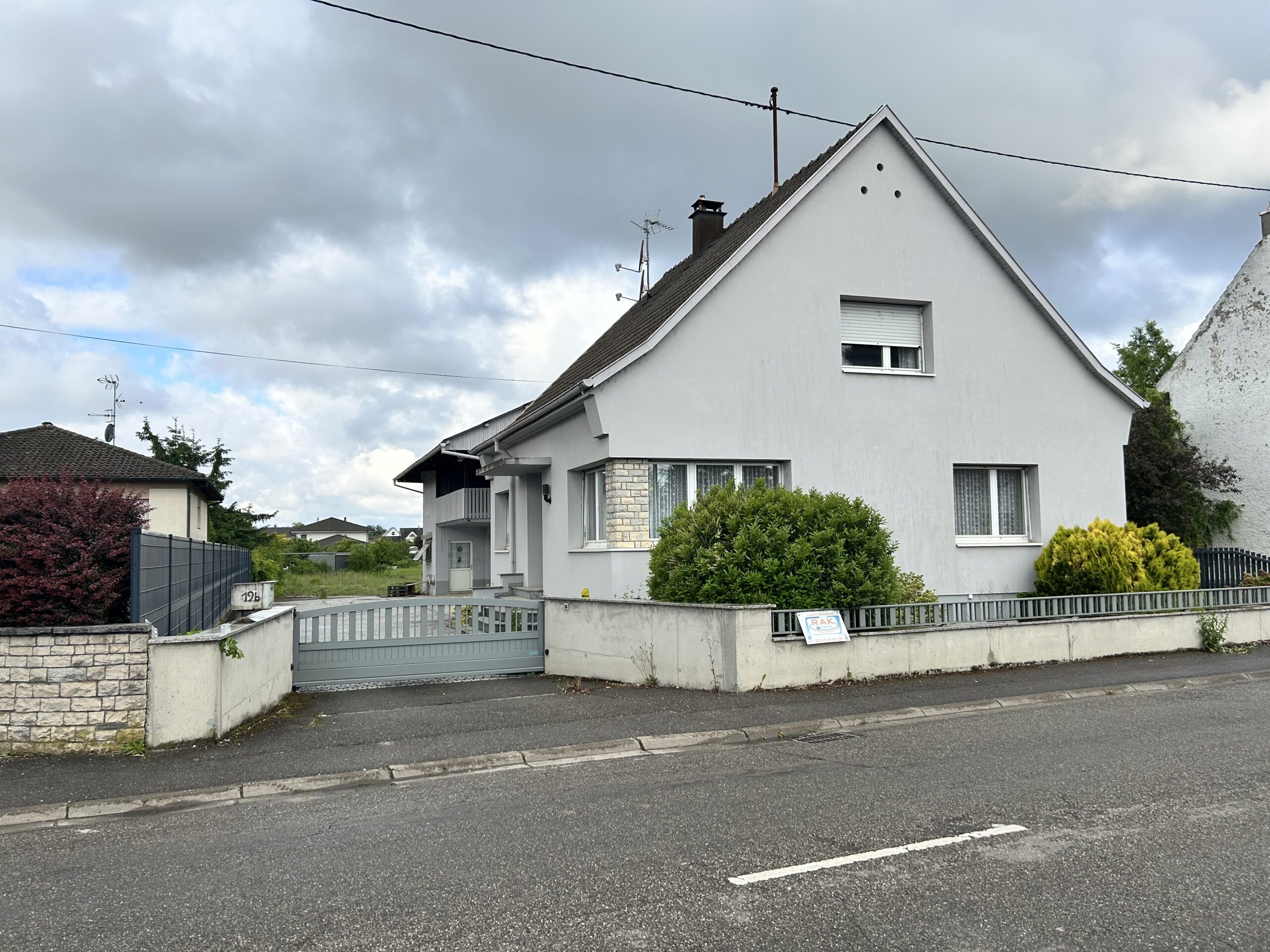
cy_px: 476
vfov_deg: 53.1
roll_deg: +0.5
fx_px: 954
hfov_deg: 67.3
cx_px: 635
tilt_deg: +3.7
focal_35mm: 26
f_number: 1.5
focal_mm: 5.7
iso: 50
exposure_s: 1/2299
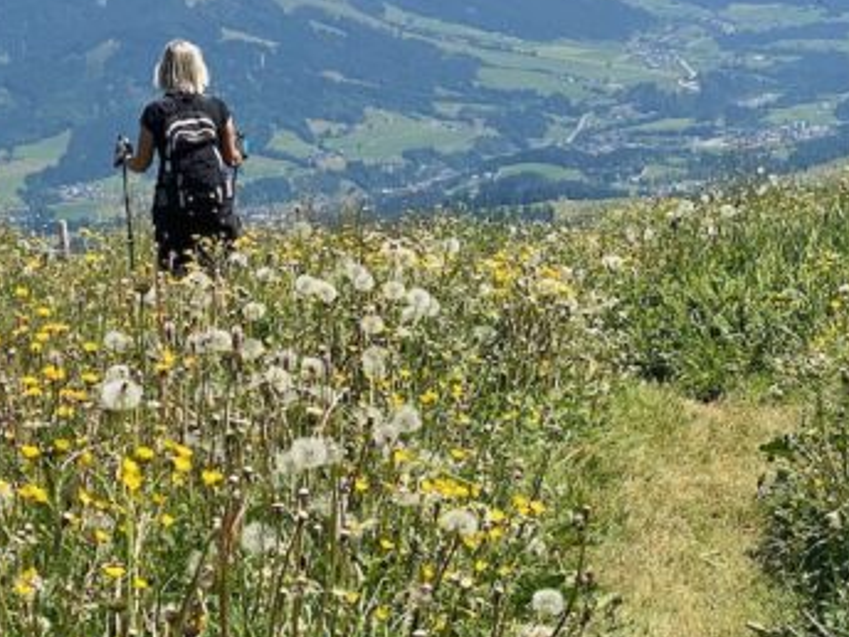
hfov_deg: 16.3
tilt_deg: -8.9
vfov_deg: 12.2
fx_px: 2968
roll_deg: +1.1
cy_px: 306
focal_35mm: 121
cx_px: 402
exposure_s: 1/1370
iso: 20
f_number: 2
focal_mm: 6
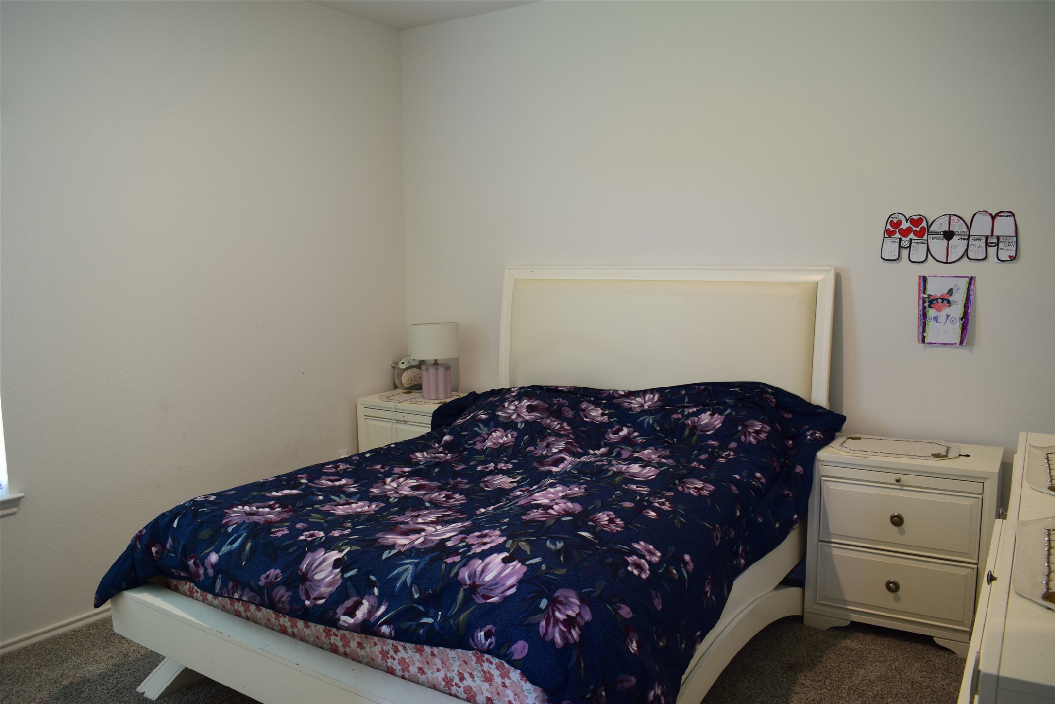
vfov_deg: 47.9
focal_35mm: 27
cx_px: 528
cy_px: 352
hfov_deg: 67.4
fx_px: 791
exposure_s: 1/15
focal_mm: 18
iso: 500
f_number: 6.3
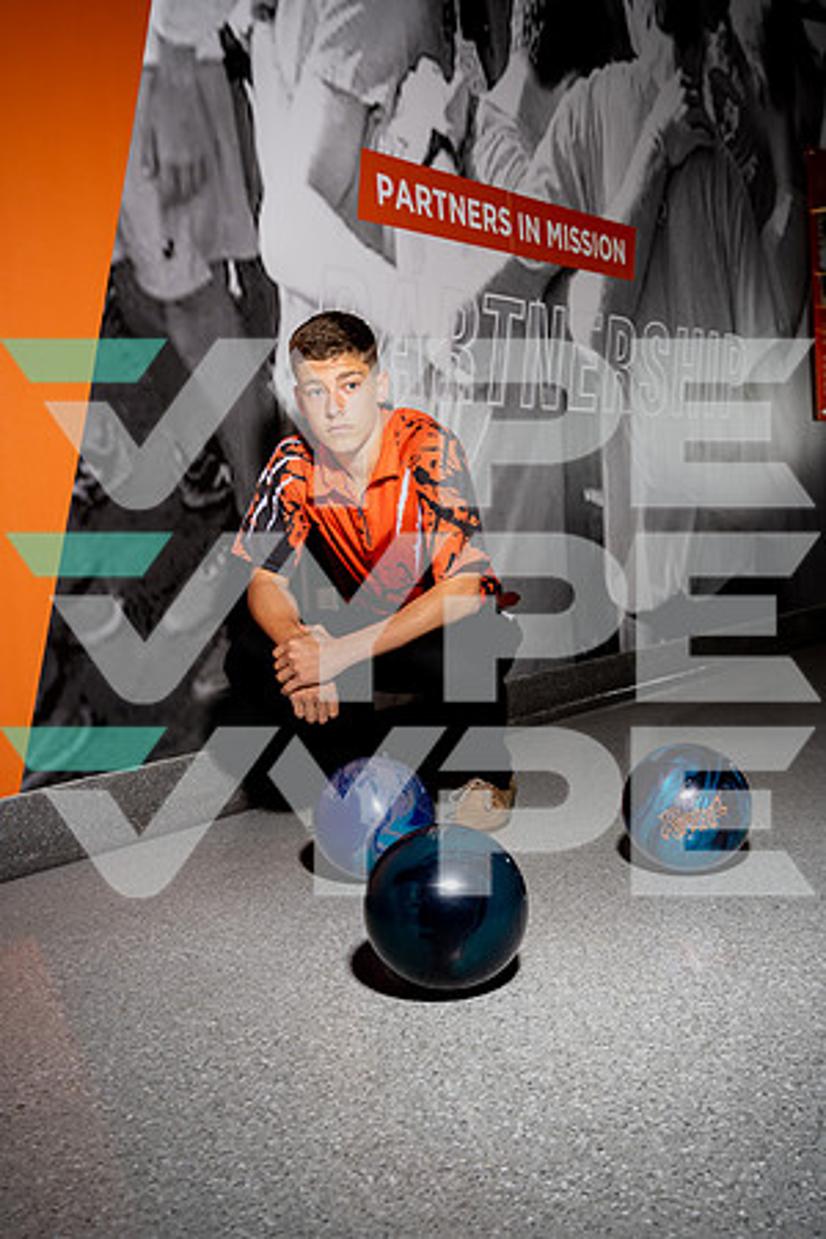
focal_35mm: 38
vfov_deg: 50.7
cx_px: 413
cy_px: 620
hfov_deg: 35.1
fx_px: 1308
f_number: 5.6
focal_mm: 38
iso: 100
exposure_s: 1/250
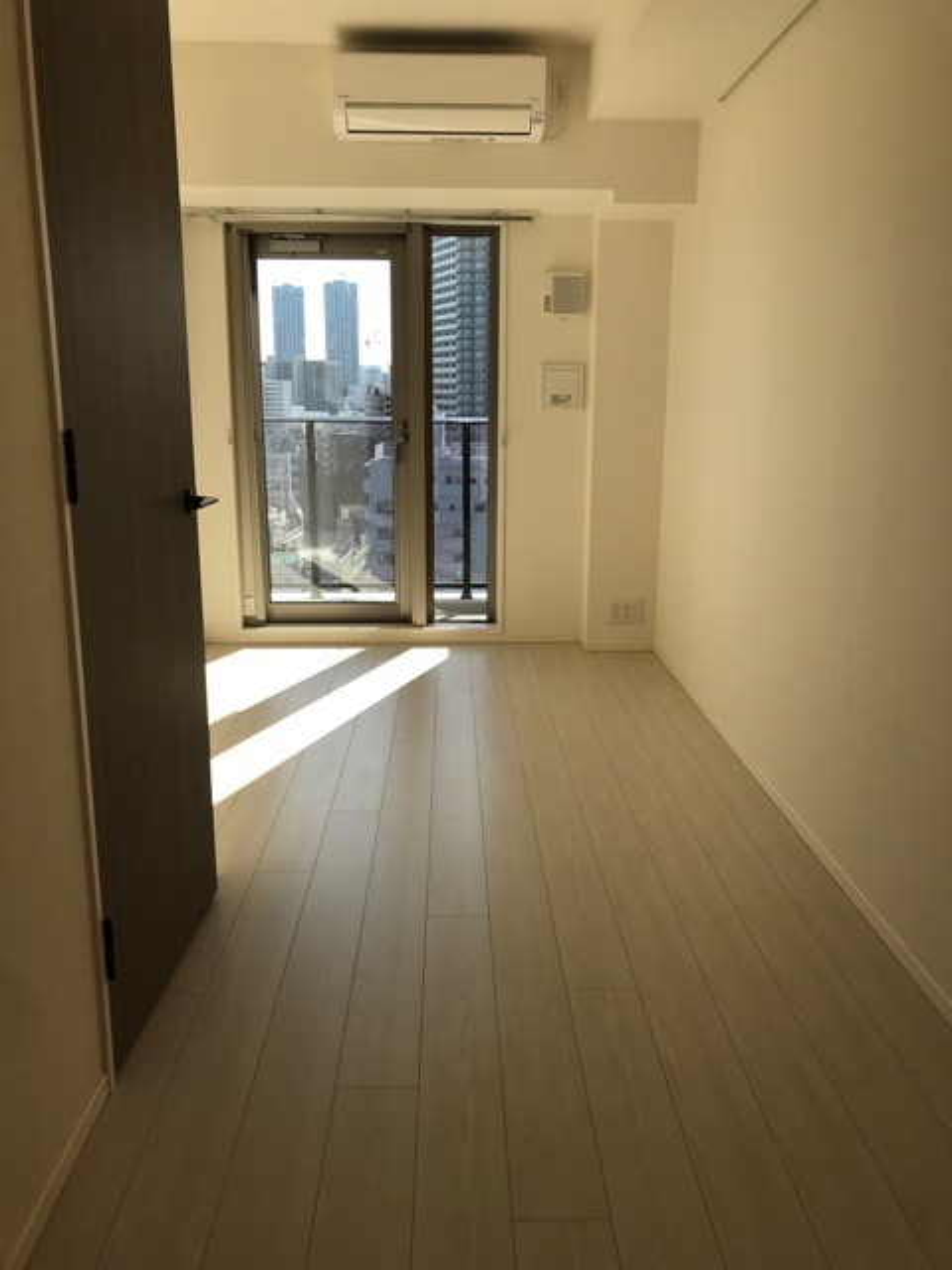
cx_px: 476
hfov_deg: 49.7
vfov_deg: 63.4
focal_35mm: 28
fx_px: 1027
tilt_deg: -11.2
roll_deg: +0.5
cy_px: 635
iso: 20
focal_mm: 3.99
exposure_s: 1/704
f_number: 1.8
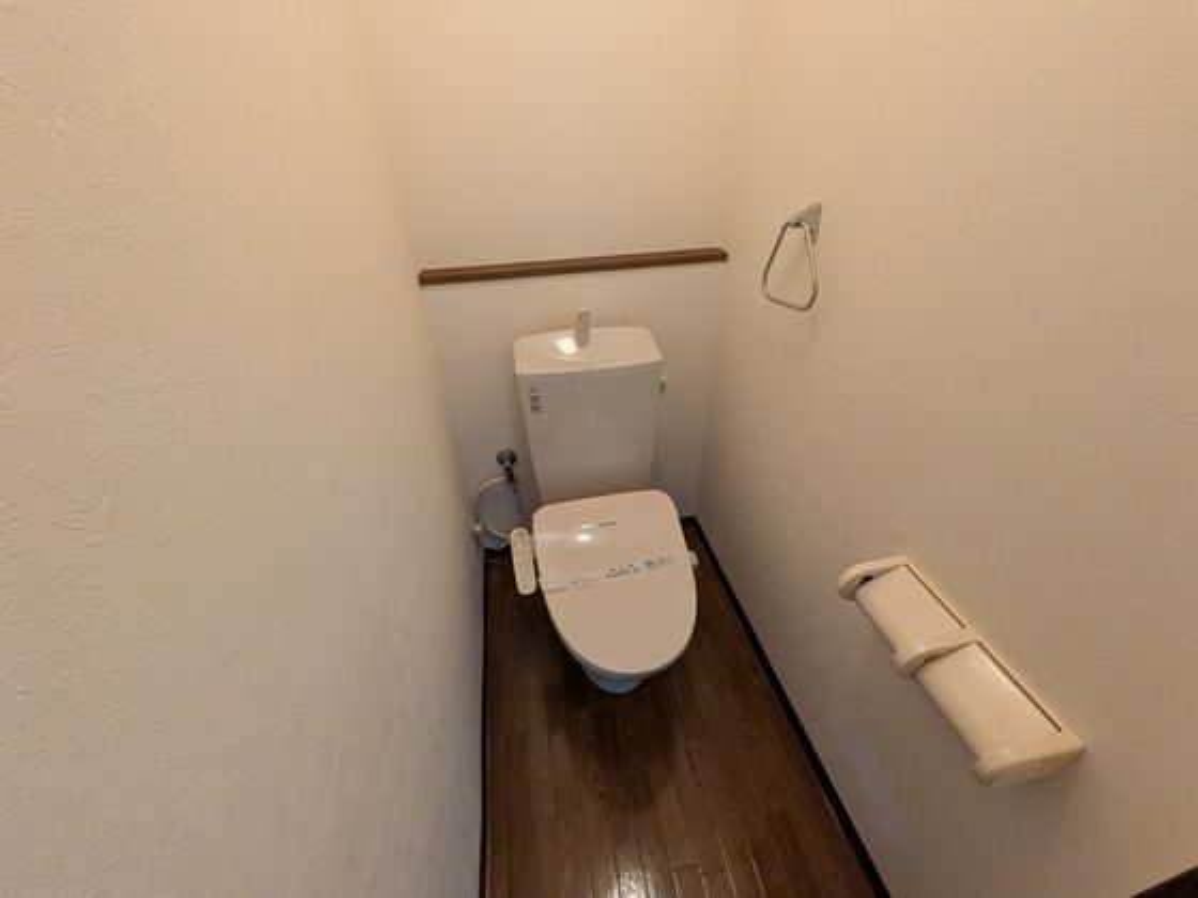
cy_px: 449
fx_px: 485
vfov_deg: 85.7
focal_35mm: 14
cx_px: 599
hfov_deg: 102.1
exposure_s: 1/60
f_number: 2.2
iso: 683
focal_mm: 1.85
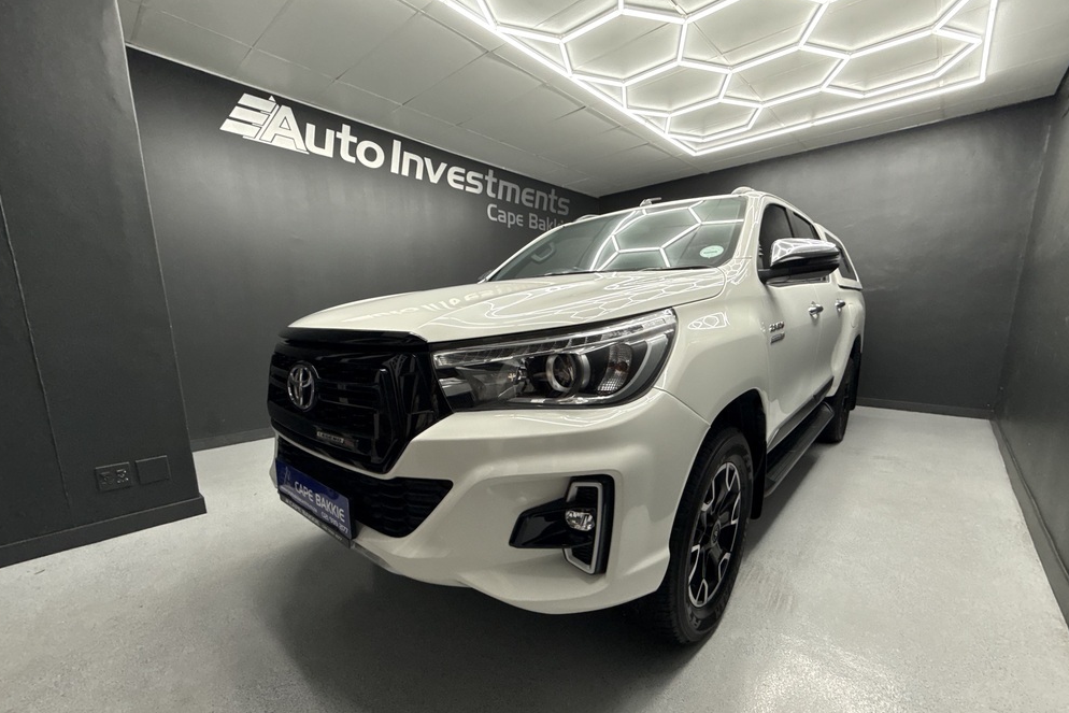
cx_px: 534
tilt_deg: -10.9
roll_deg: -0.8
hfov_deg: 100.4
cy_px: 403
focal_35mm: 15
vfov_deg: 77.0
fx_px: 445
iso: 200
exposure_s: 1/100
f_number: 2.2
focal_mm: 2.22
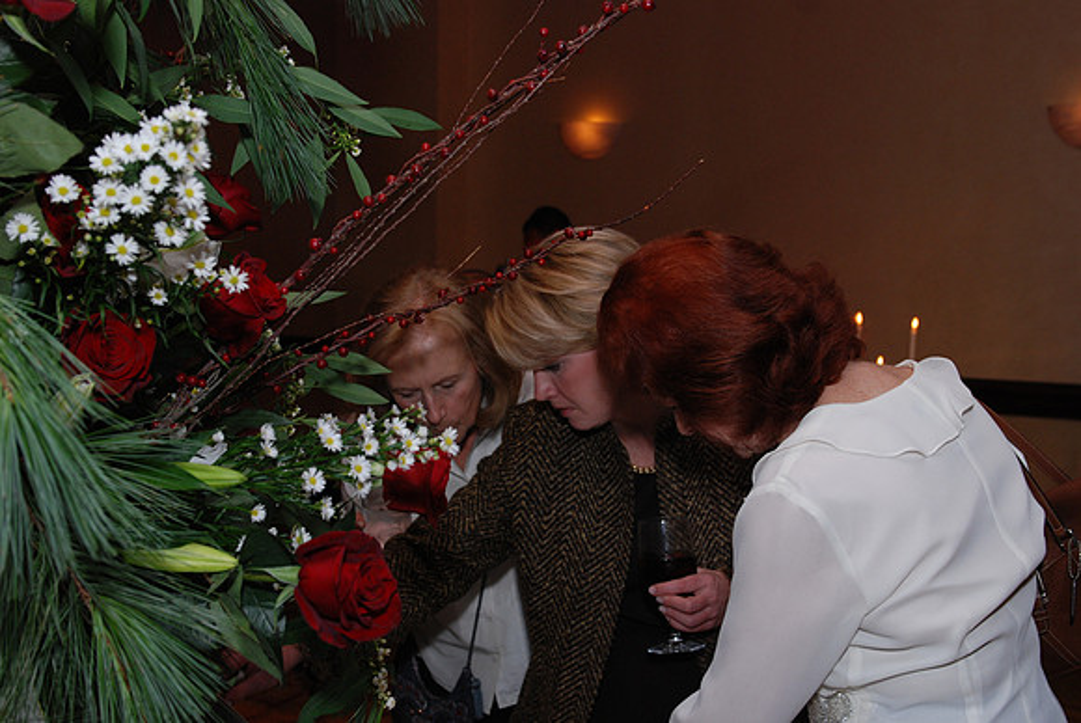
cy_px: 362
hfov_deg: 41.1
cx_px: 540
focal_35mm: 48
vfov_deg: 28.1
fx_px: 1443
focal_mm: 32
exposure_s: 1/100
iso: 400
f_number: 5
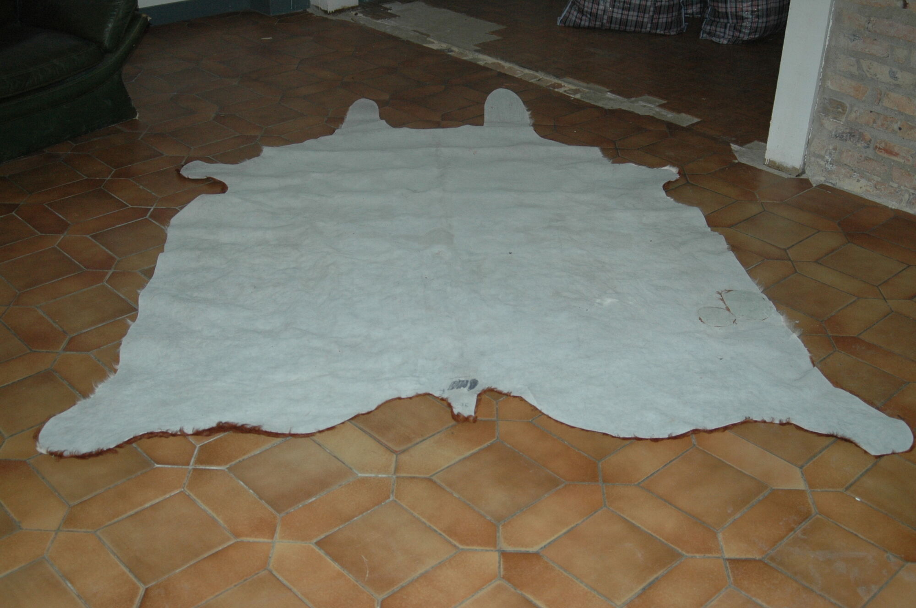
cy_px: 304
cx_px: 458
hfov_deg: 46.4
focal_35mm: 42
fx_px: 1068
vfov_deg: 31.8
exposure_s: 1/60
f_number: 3.5
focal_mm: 28
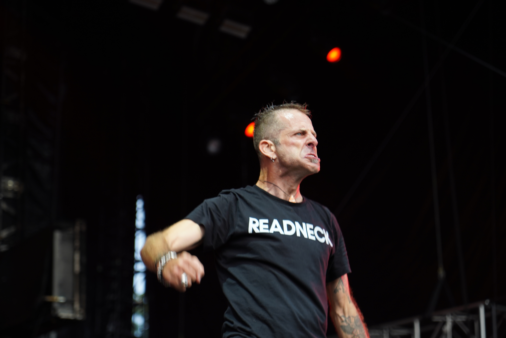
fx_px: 1476
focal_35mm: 105
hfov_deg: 19.5
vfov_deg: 13.0
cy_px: 169
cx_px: 253
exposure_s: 1/125
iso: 400
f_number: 4
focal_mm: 105
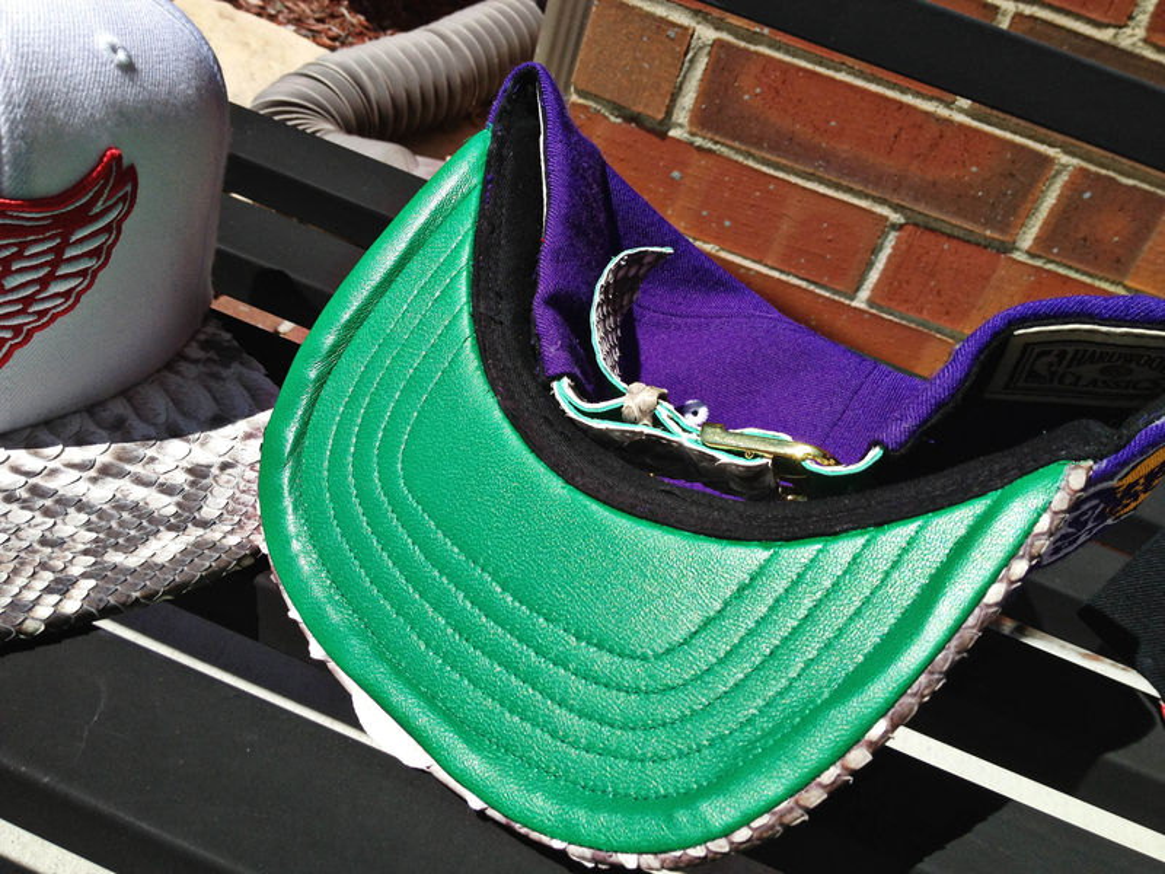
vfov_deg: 40.7
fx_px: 1178
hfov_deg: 52.6
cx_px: 582
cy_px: 437
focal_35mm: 35
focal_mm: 4.28
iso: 64
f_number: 2.4
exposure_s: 1/1905
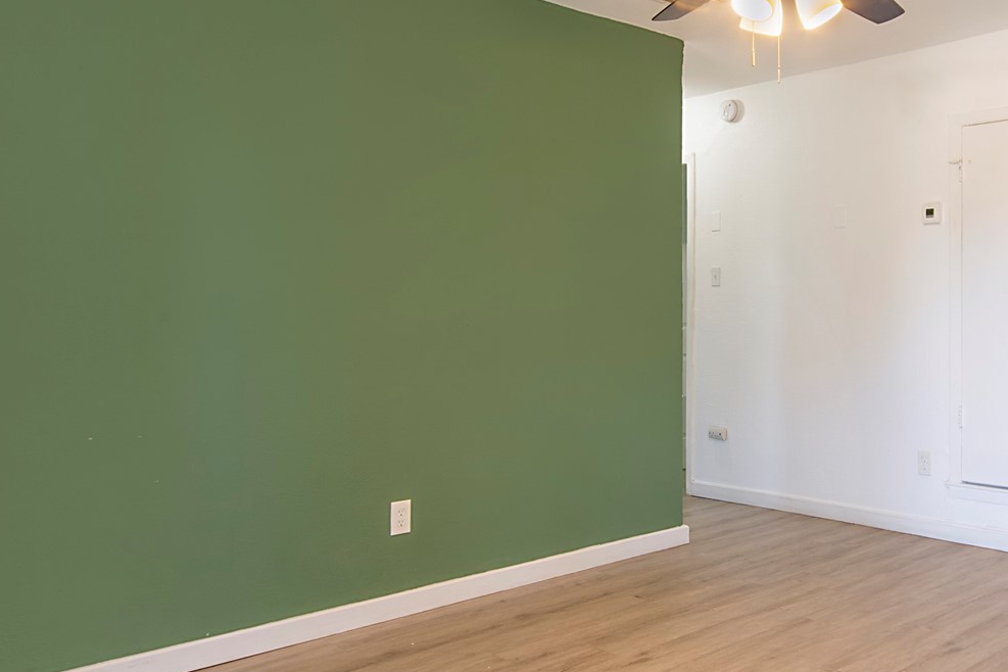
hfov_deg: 55.4
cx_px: 710
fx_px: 924
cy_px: 297
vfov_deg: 39.9
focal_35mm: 33
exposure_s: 1/2
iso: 100
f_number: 11
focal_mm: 10
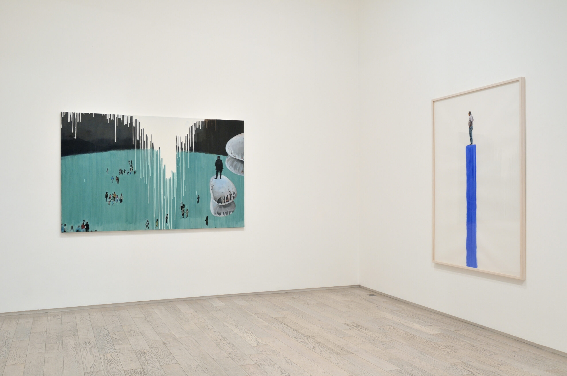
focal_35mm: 36
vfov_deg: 36.8
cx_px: 284
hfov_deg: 53.2
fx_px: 566
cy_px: 188
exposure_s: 2.5
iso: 200
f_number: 11
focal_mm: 24
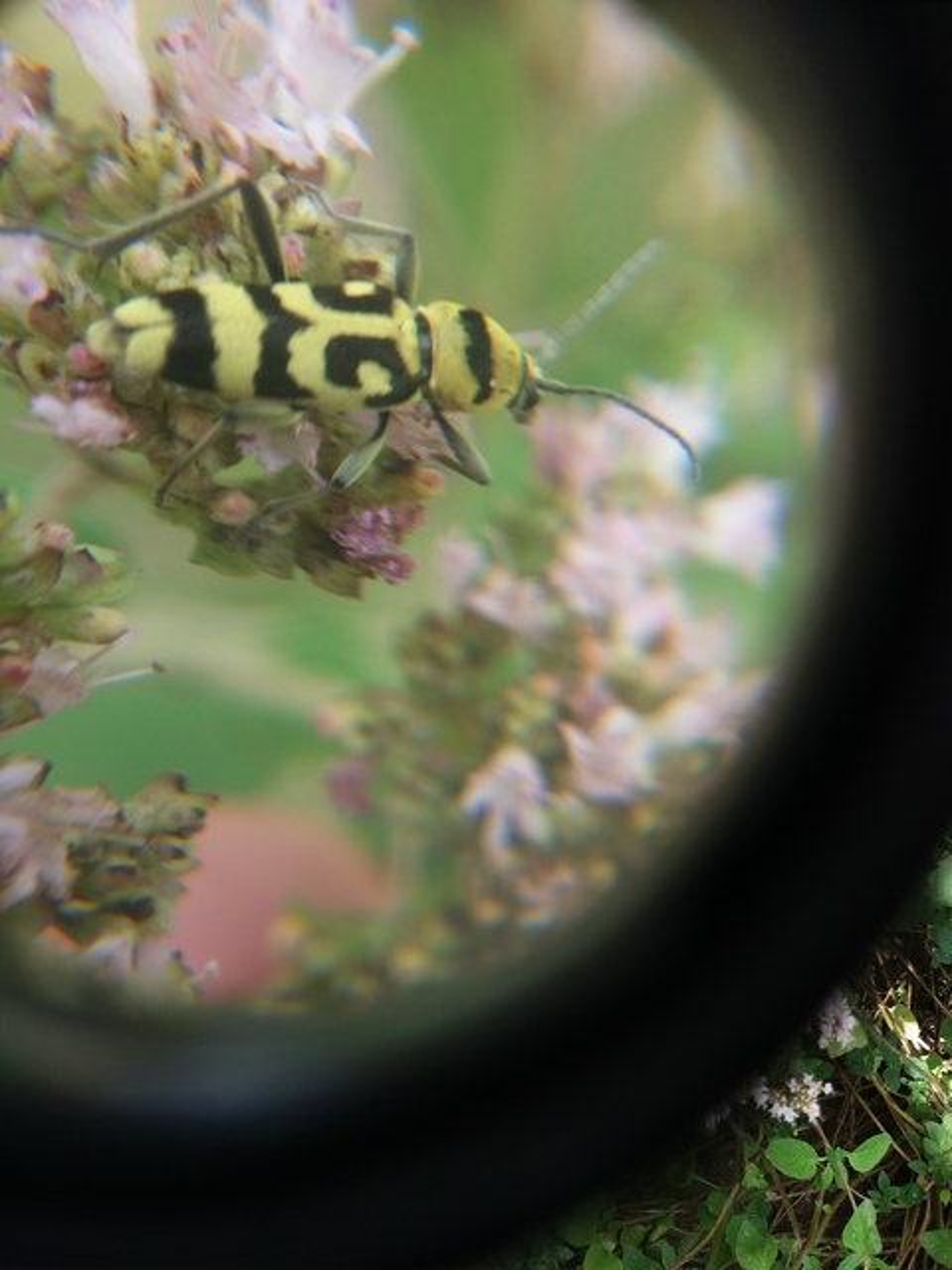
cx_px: 476
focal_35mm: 28
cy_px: 635
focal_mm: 3.7
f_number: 1.9
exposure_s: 1/286
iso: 64
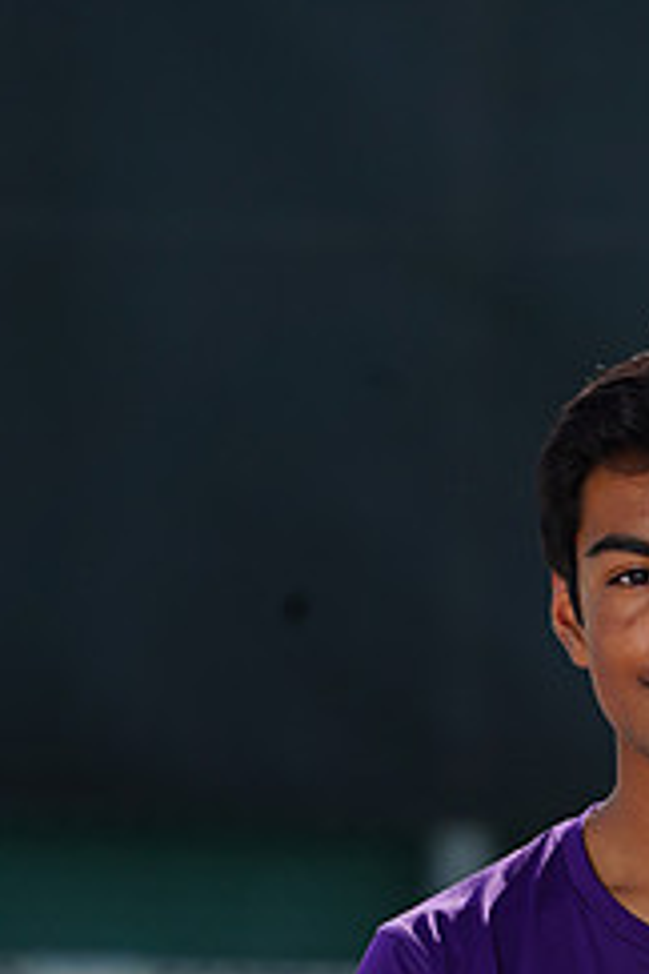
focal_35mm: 715
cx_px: 675
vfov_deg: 2.9
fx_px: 19333
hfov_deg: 1.9
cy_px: 1114
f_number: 8
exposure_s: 1/250
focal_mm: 300
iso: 100
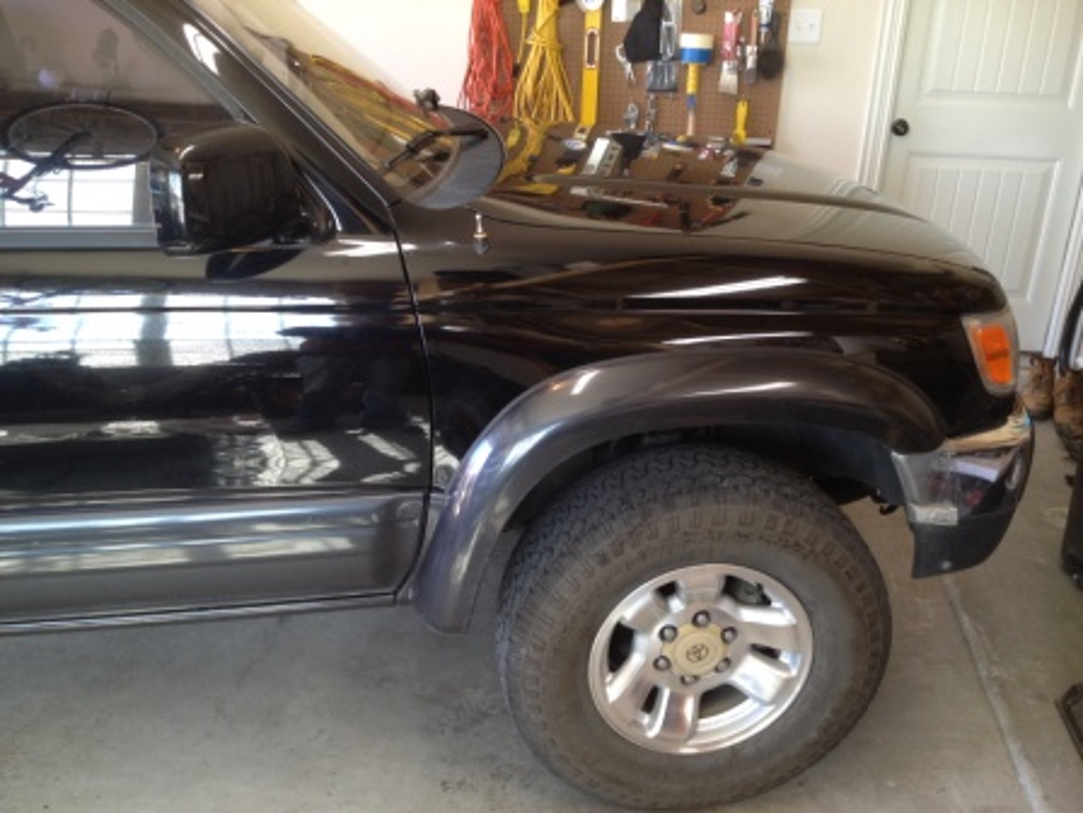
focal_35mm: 35
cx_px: 542
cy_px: 406
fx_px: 1095
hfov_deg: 52.6
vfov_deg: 40.7
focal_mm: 4.28
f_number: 2.4
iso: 64
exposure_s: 1/24
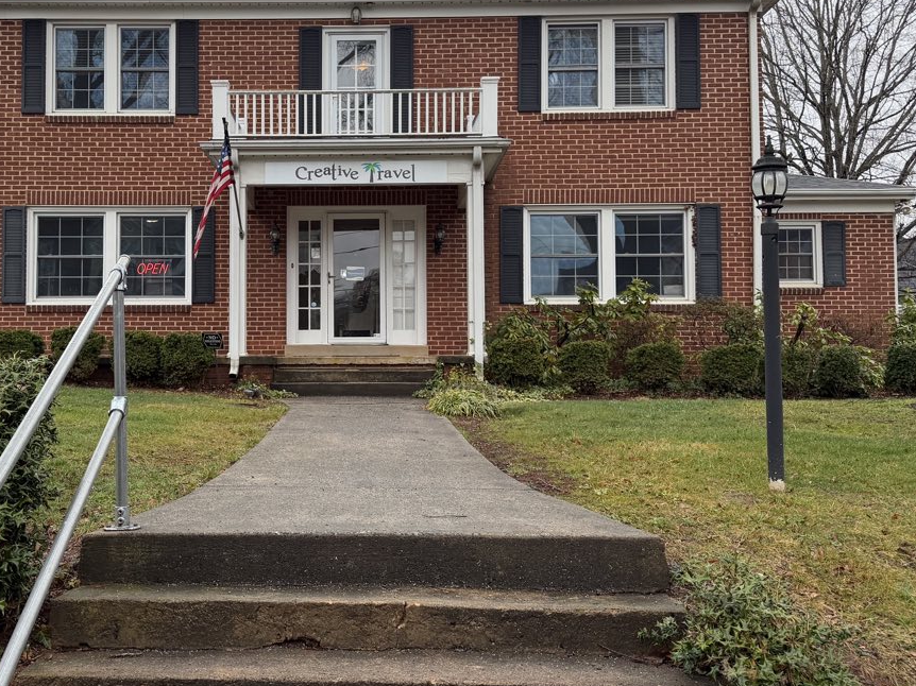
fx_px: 1032
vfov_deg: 36.8
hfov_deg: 47.3
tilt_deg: +4.4
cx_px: 323
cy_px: 305
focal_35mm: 39
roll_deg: +0.7
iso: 100
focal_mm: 6.76
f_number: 1.78
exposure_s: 1/1091
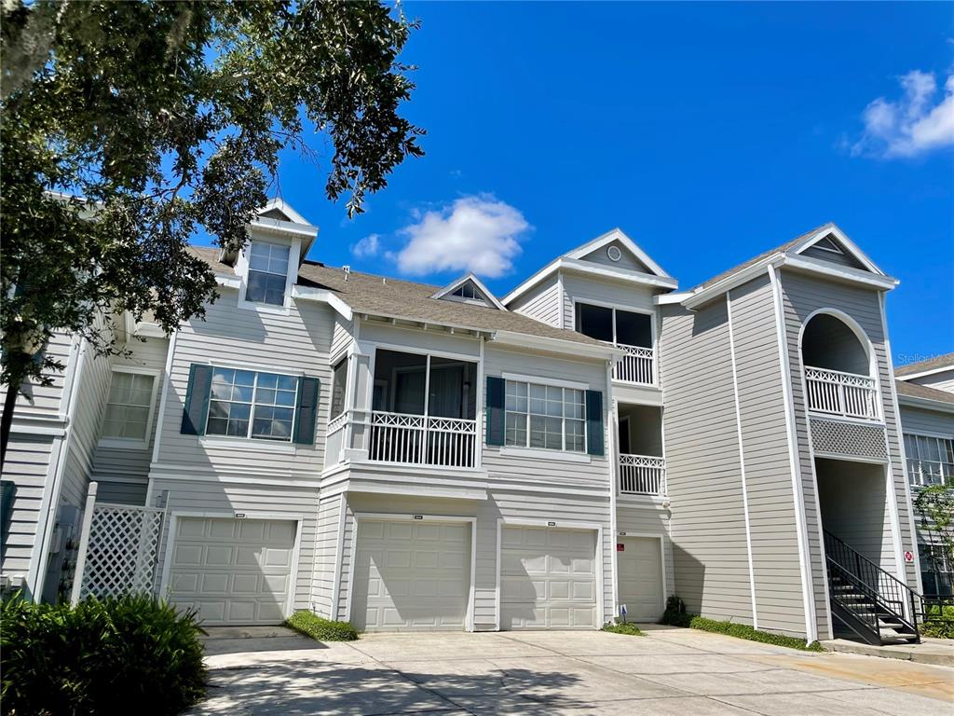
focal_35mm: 26
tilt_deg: +17.0
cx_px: 477
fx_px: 717
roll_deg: -1.2
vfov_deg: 53.1
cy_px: 358
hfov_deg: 67.3
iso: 32
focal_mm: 4.2
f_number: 1.6
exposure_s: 1/4464
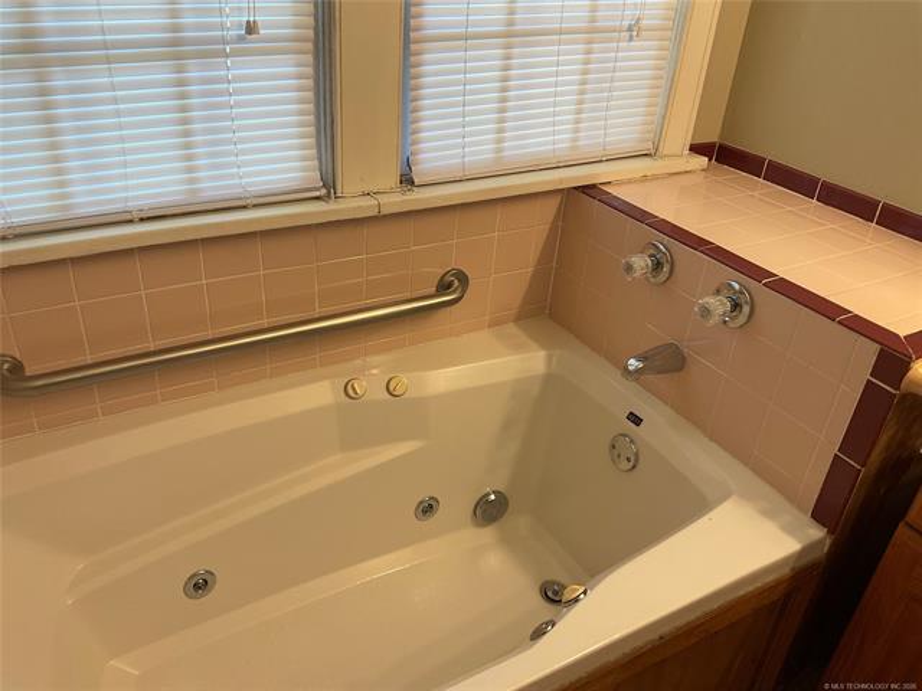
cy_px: 346
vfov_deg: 48.2
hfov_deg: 61.7
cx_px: 461
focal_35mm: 29
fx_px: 772
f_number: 1.8
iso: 50
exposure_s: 1/60
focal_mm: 3
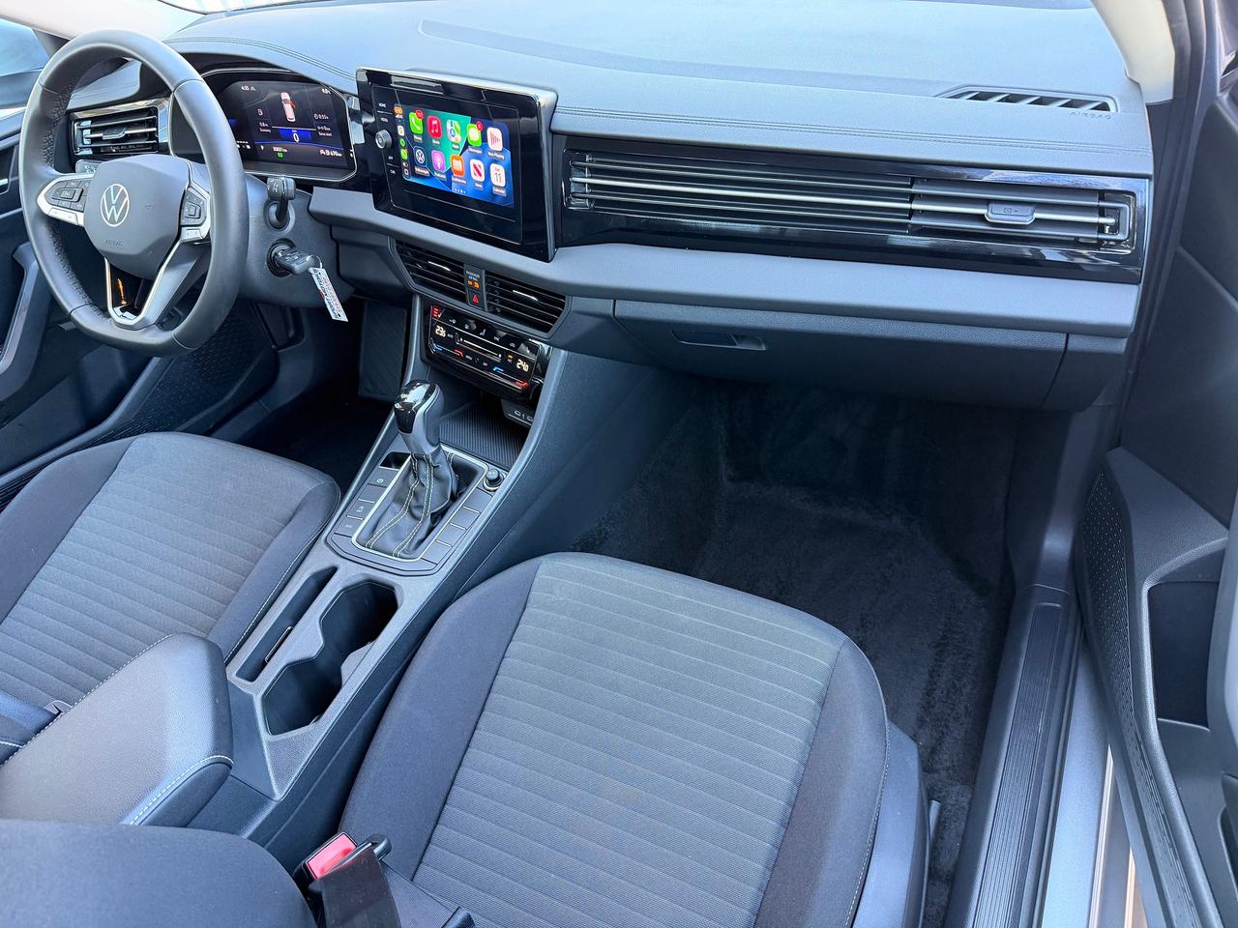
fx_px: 858
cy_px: 464
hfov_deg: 71.6
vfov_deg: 56.8
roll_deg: +11.7
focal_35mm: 24
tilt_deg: -38.6
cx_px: 619
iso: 320
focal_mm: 6.76
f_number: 1.78
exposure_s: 1/60
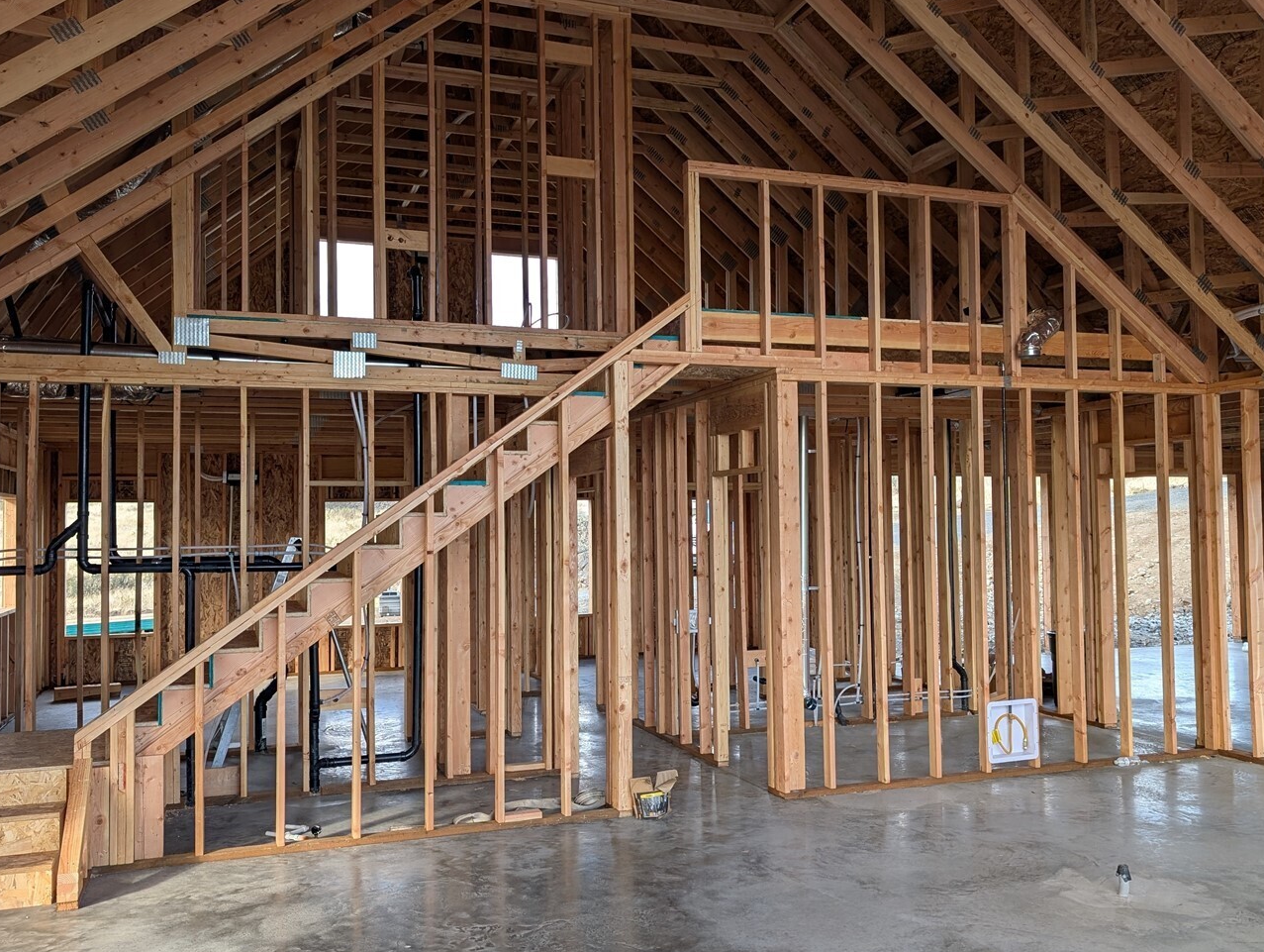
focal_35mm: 30
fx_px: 1097
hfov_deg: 59.9
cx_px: 638
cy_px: 478
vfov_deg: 46.9
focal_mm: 6.9
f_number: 1.68
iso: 26
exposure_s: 1/125
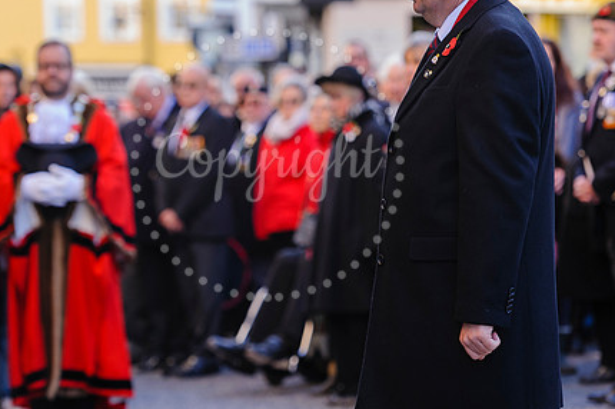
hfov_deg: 10.3
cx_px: 308
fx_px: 3414
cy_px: 136
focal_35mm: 200
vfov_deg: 6.9
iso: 800
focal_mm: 135
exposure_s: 1/250
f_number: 4
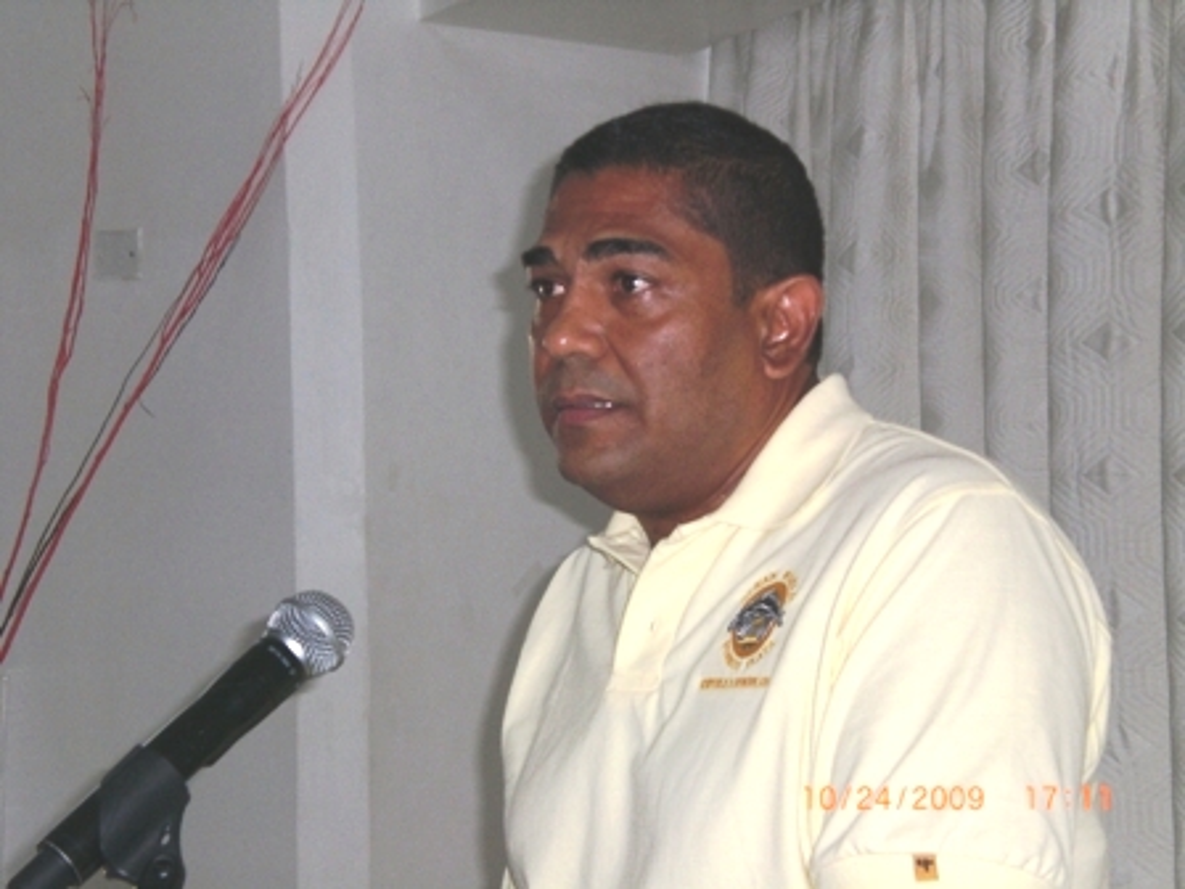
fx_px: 2978
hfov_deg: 22.5
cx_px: 592
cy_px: 444
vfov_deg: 17.0
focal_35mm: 87
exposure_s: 1/60
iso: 200
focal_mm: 14.49
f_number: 5
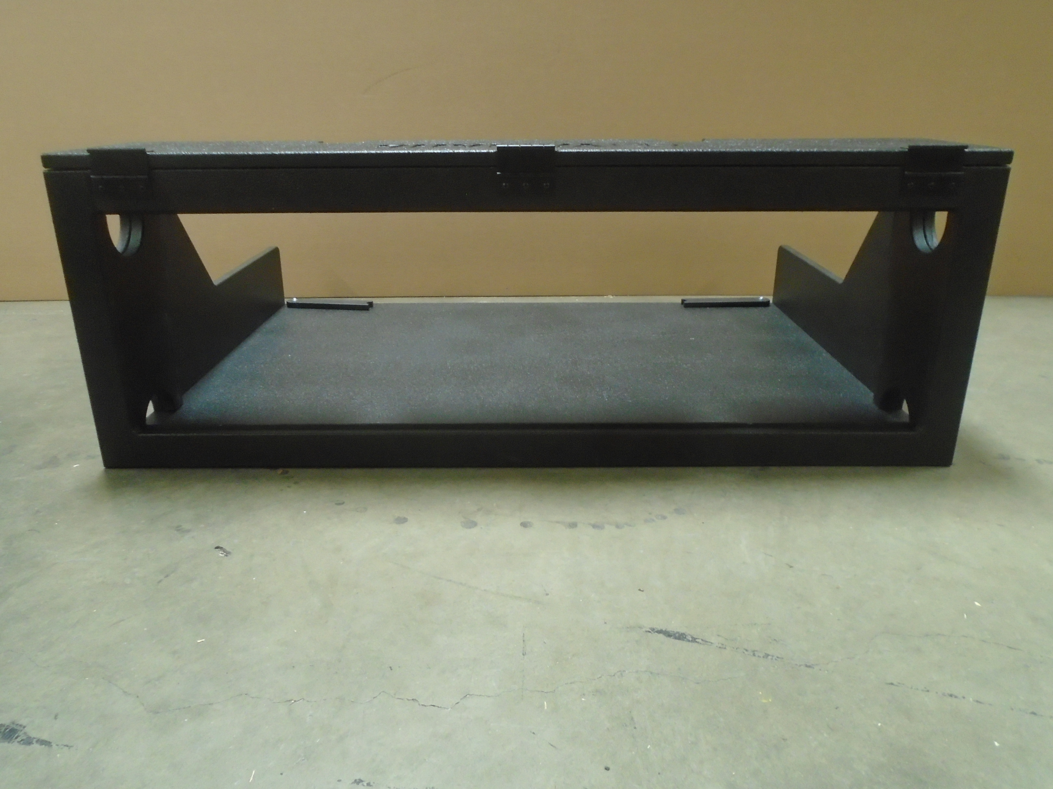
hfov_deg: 67.3
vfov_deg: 53.1
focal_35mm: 26
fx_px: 791
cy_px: 394
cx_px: 526
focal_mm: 4.6
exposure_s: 1/25
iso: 400
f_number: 3.2
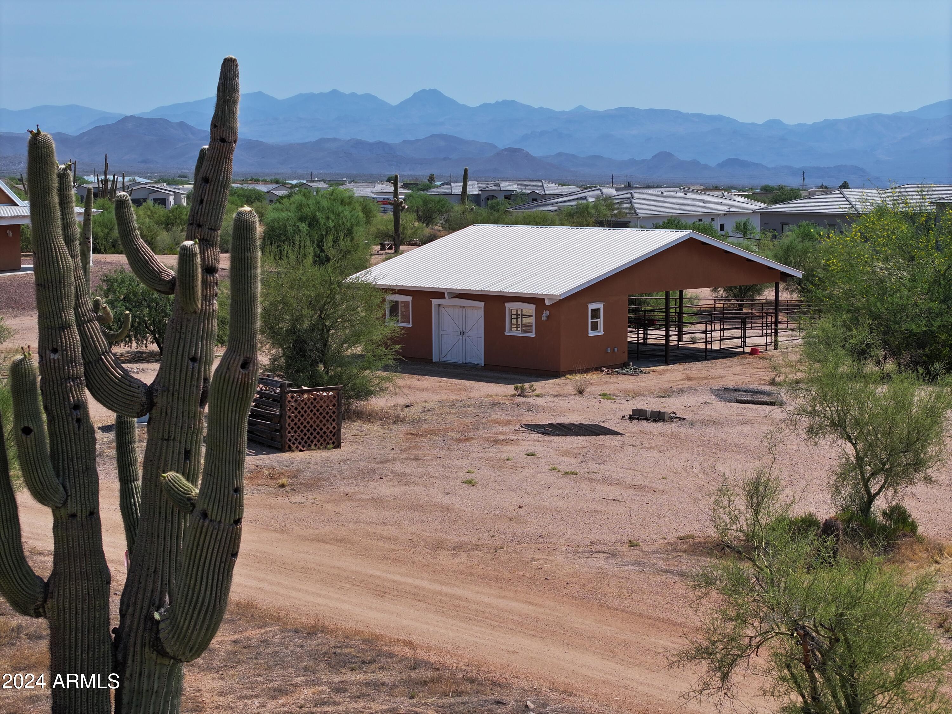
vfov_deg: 21.0
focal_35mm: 70
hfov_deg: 27.8
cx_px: 476
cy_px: 357
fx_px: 1925
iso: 110
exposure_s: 1/2000
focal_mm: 19.35
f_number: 2.8
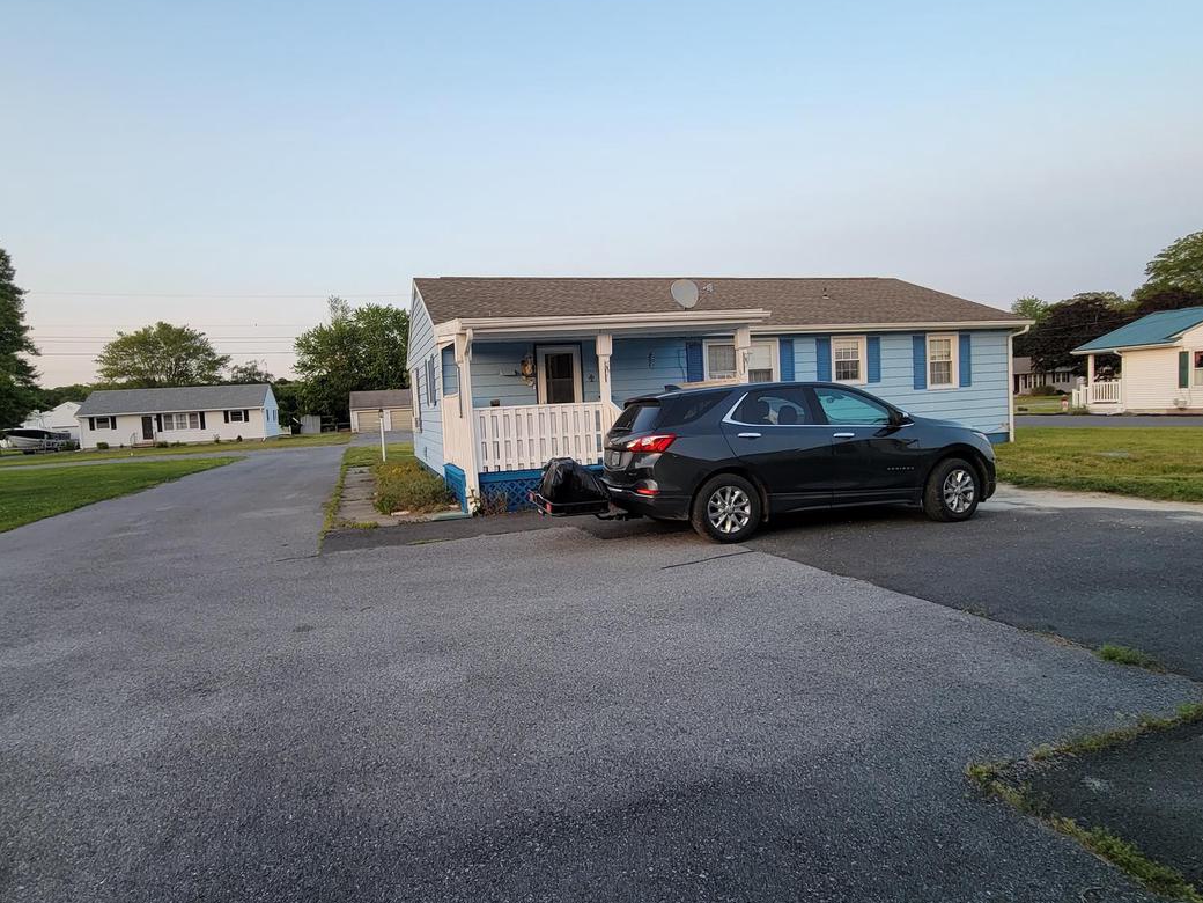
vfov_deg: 71.6
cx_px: 554
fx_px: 626
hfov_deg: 87.6
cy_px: 442
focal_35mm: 18
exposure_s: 1/120
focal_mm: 2.2
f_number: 2.2
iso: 80
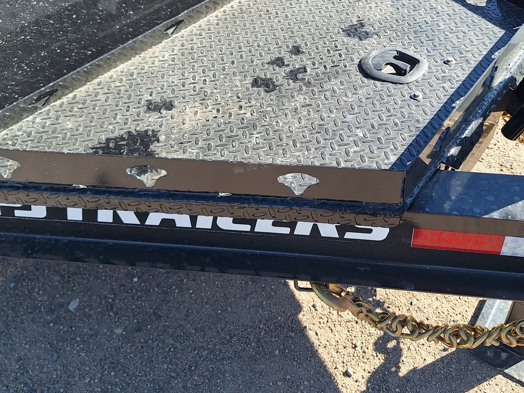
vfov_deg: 40.1
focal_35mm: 35
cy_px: 124
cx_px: 298
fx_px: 530
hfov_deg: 52.5
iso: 40
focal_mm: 5.54
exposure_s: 1/1307
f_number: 1.8
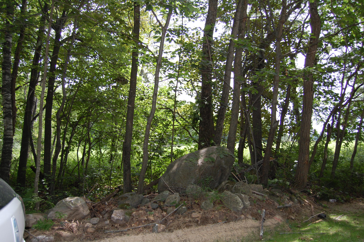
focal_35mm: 27
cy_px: 121
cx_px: 182
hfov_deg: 67.4
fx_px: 273
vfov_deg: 47.8
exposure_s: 1/500
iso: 400
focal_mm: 18
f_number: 4
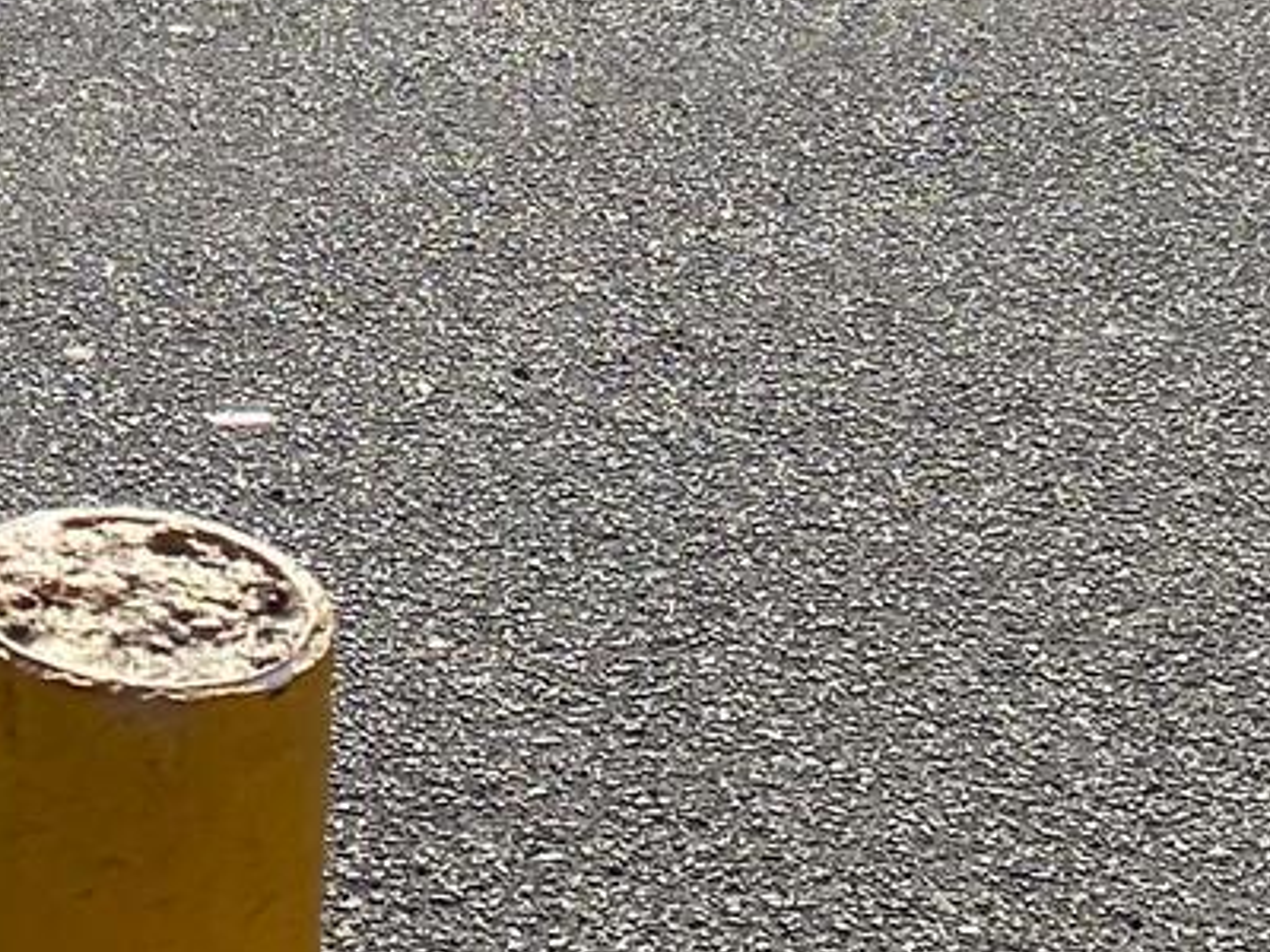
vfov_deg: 9.8
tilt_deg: -3.7
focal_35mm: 133
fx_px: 4880
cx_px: -391
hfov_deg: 14.2
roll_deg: -0.1
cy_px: -1320
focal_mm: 4.25
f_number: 1.8
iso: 32
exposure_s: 1/6061
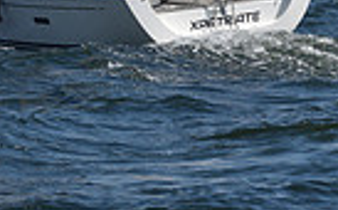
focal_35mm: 303
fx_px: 2785
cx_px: -21
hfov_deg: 6.9
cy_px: -494
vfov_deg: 4.1
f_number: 10
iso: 320
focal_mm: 70
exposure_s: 1/1250
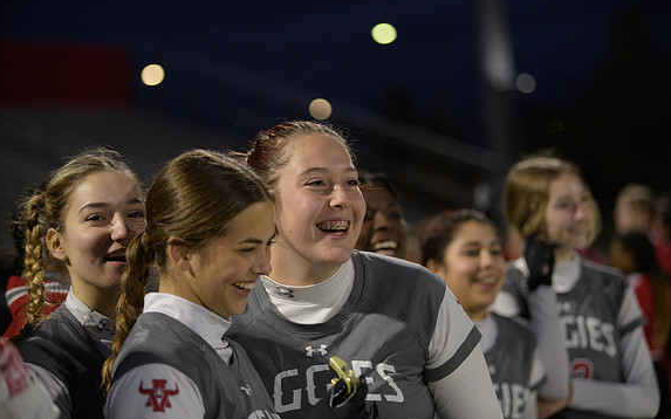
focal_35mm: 98
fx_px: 1792
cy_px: 203
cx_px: 334
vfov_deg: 13.3
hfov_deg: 21.2
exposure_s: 1/200
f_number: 2.8
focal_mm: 95
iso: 1000
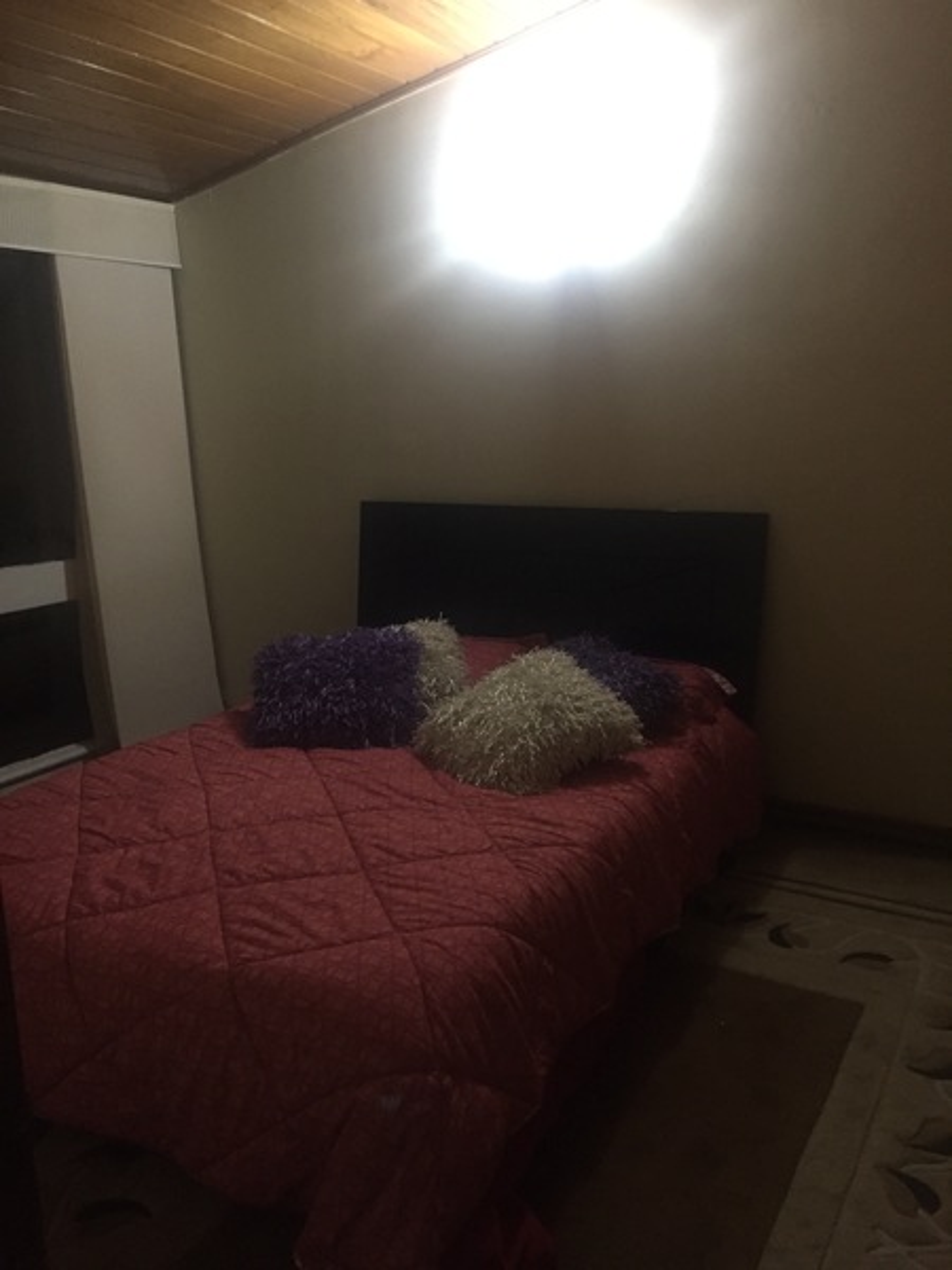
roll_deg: +1.5
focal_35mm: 29
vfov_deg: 61.7
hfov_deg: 48.2
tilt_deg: -11.8
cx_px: 476
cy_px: 635
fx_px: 1063
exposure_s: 1/15
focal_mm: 4.15
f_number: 2.2
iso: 250
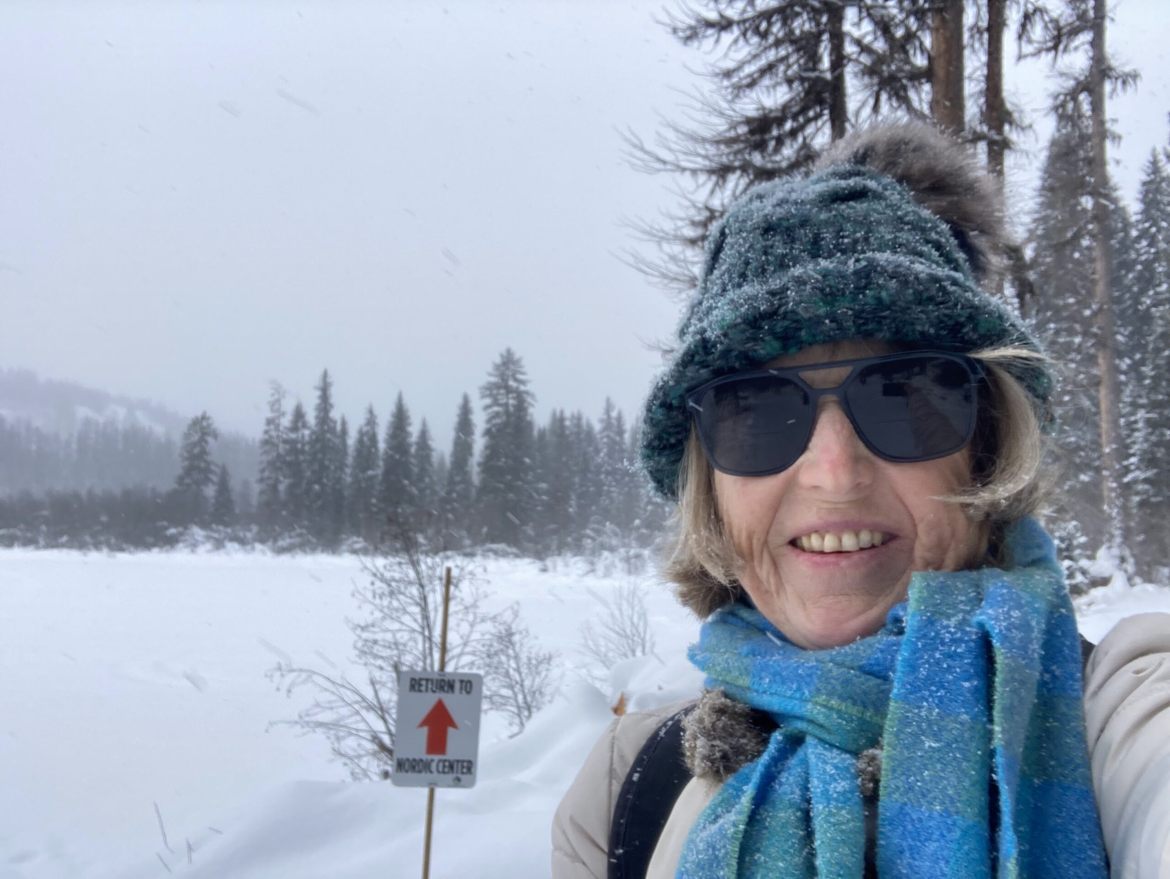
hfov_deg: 56.8
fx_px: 1082
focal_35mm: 32
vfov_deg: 44.2
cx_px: 585
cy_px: 440
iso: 25
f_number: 2.2
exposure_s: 1/121
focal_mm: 2.87
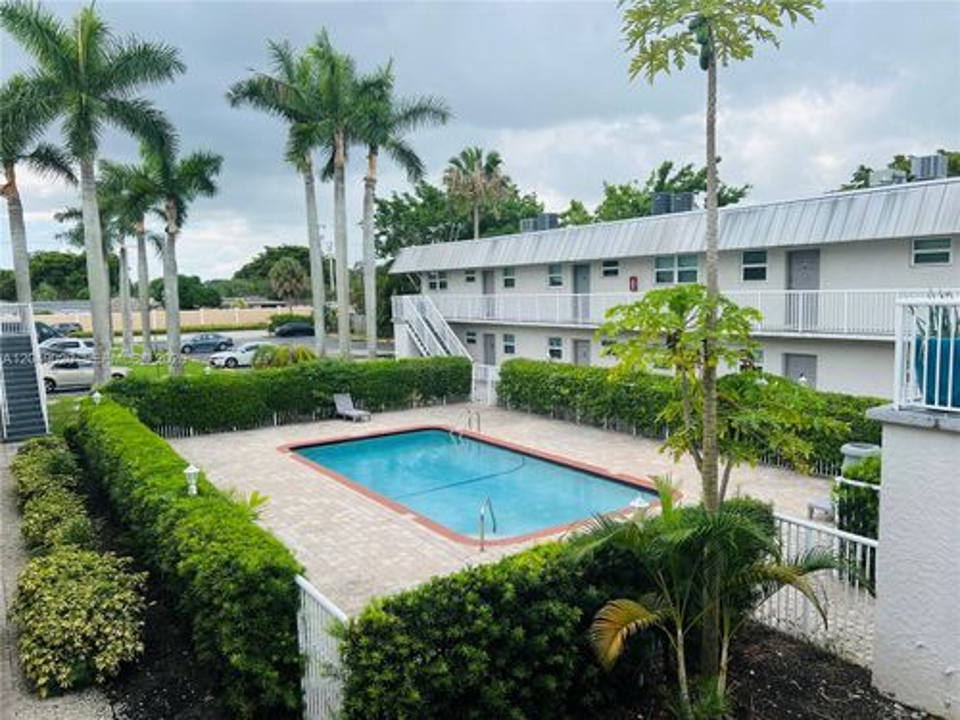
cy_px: 360
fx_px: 721
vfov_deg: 53.1
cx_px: 480
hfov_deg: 67.3
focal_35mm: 26
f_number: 1.5
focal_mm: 5.7
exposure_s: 1/2208
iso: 50
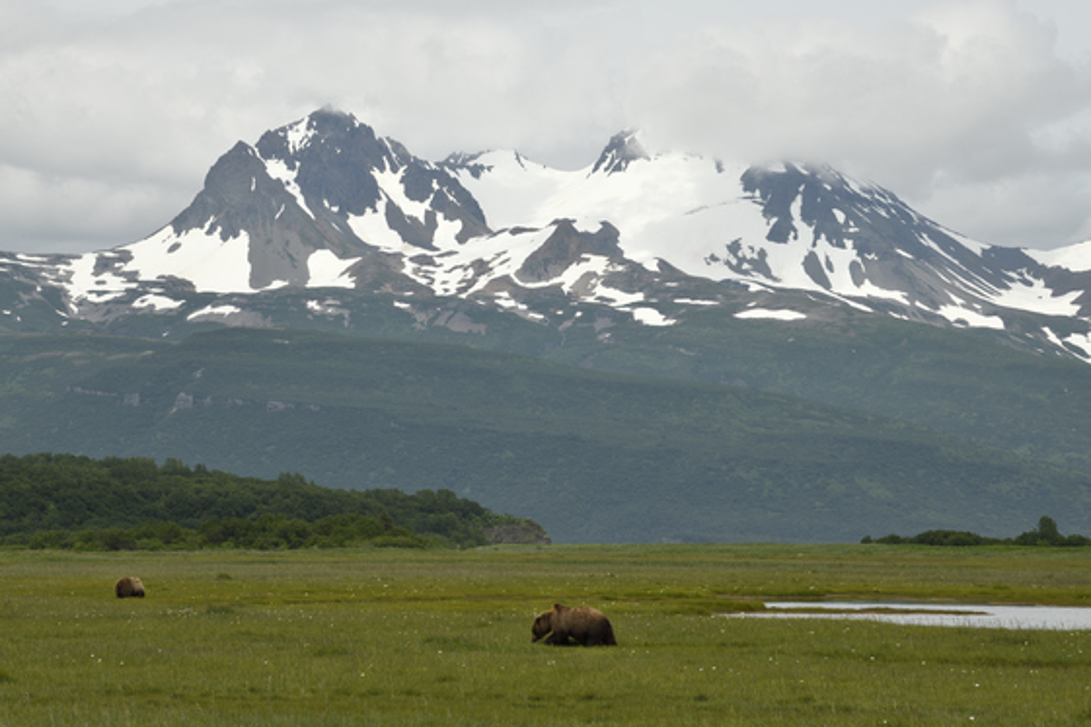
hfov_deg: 15.2
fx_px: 4090
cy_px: 364
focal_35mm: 135
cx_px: 546
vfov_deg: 10.2
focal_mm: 135
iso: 125
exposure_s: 1/160
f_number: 16
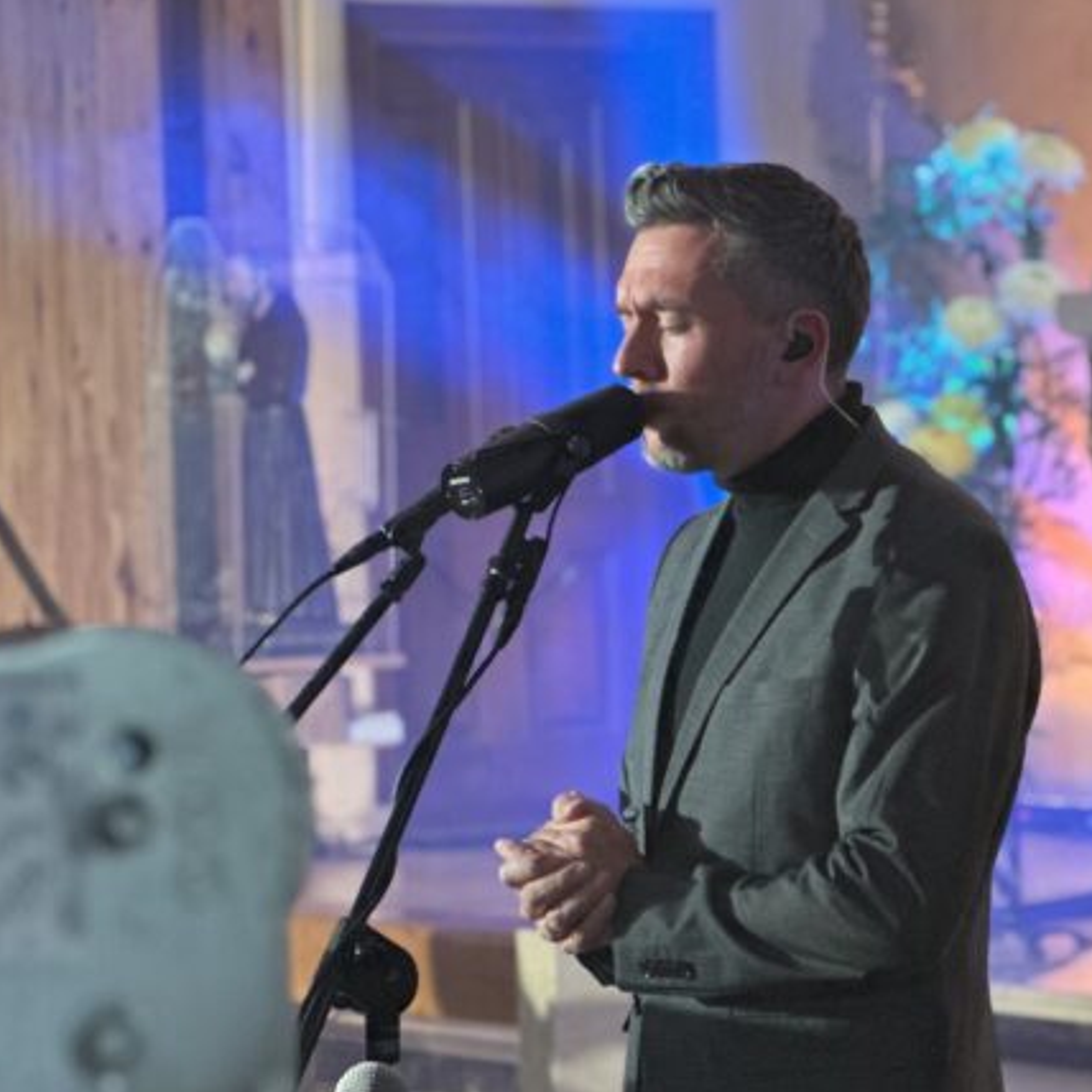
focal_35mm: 163
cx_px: 1278
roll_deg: +1.3
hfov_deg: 10.6
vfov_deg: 10.7
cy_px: 566
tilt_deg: -0.4
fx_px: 5818
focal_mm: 9
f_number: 2.8
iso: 400
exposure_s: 1/34
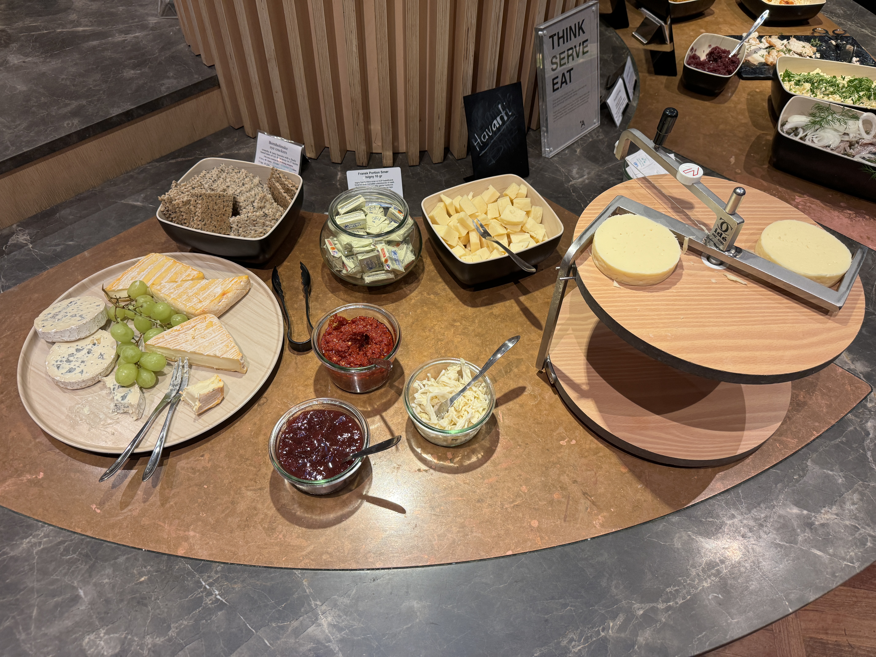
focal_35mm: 24
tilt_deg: -50.4
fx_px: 607
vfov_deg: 56.8
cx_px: 438
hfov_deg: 71.6
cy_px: 328
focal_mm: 6.86
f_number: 1.78
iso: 200
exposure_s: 1/100
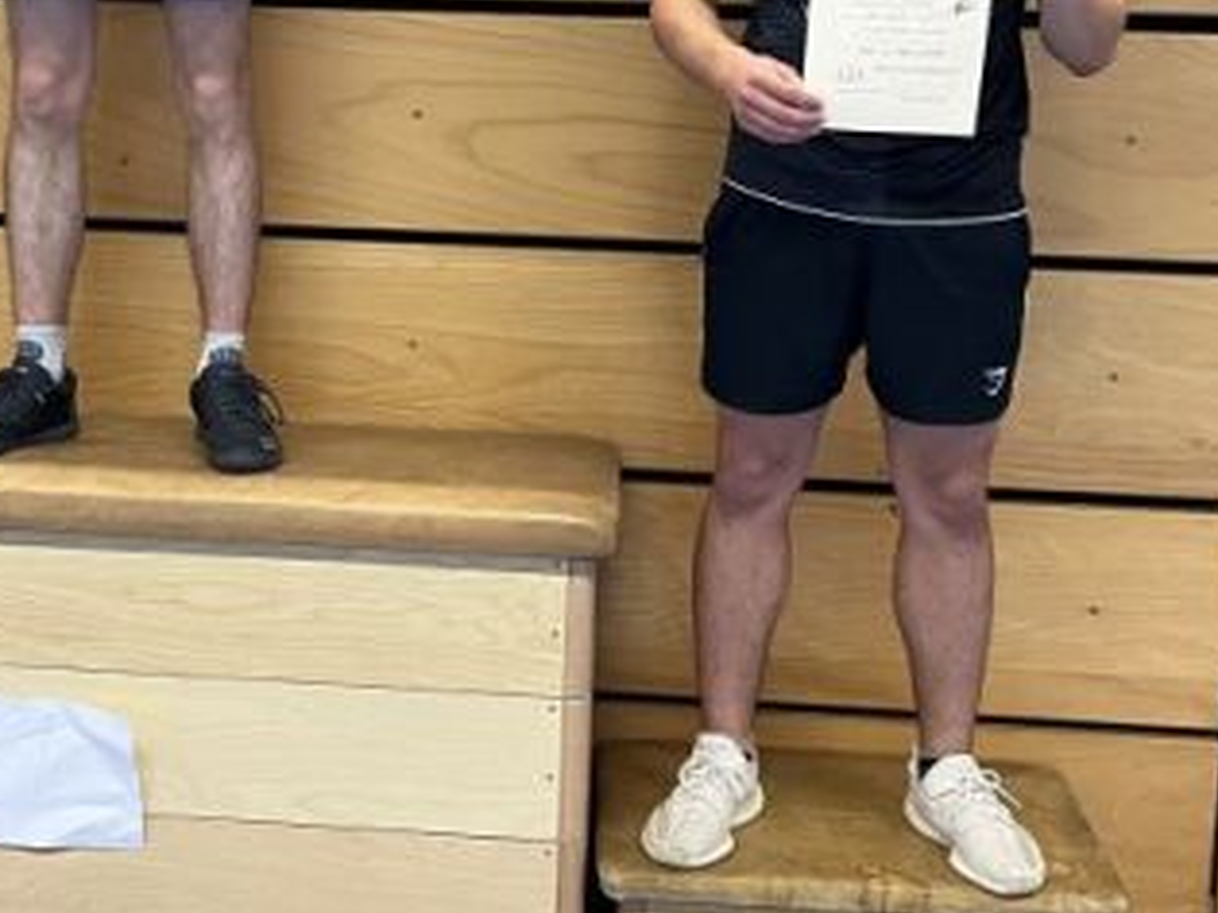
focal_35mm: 66
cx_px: 375
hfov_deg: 29.1
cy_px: 228
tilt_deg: -8.5
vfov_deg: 22.0
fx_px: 2321
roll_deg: -2.0
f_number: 1.6
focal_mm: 5.1
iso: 160
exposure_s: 1/50
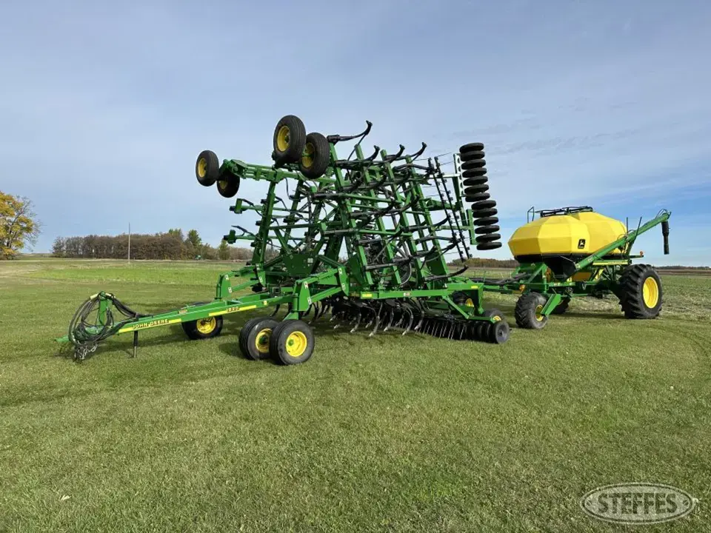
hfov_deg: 71.6
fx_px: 493
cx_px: 356
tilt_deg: +1.2
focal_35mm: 24
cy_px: 266
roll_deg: -0.3
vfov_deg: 56.8
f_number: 1.78
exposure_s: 1/4184
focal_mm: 6.86
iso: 80
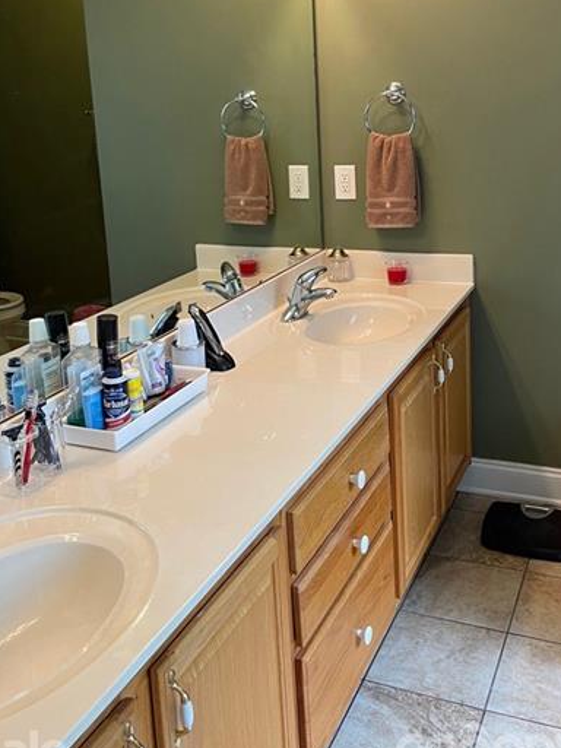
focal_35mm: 39
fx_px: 843
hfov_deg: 36.8
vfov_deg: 47.0
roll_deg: +2.1
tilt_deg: -10.4
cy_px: 243
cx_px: 301
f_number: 1.6
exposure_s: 1/60
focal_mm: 5.1
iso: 125
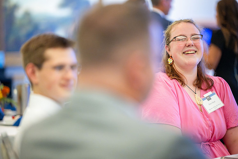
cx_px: 119
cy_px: 80
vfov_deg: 13.0
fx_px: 694
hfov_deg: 19.5
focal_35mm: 105
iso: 6400
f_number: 1.4
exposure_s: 1/500
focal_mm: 105
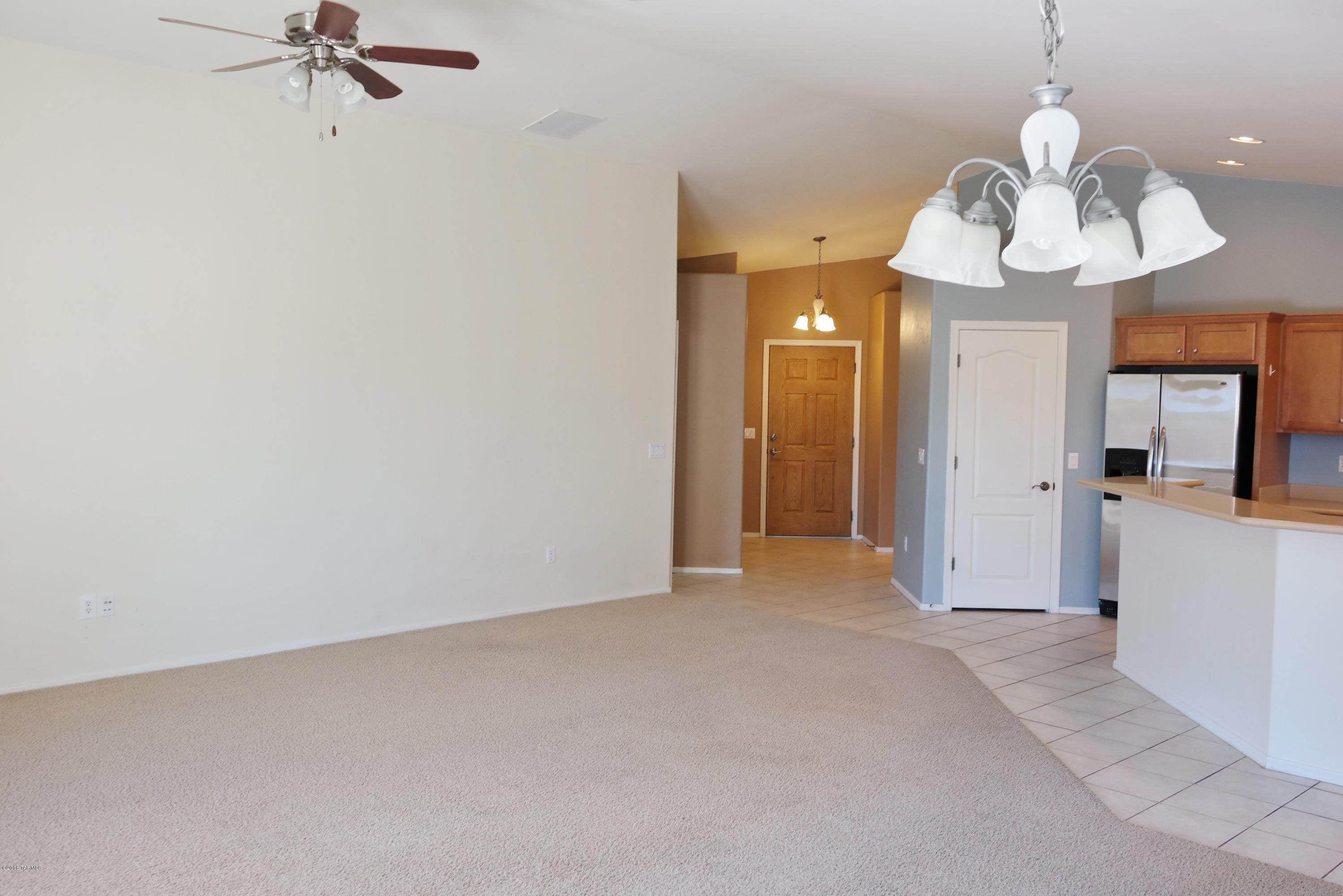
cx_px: 672
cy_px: 448
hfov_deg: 61.9
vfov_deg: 43.6
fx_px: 1119
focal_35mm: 30
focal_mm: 20
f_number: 5.6
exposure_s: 1/30
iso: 400
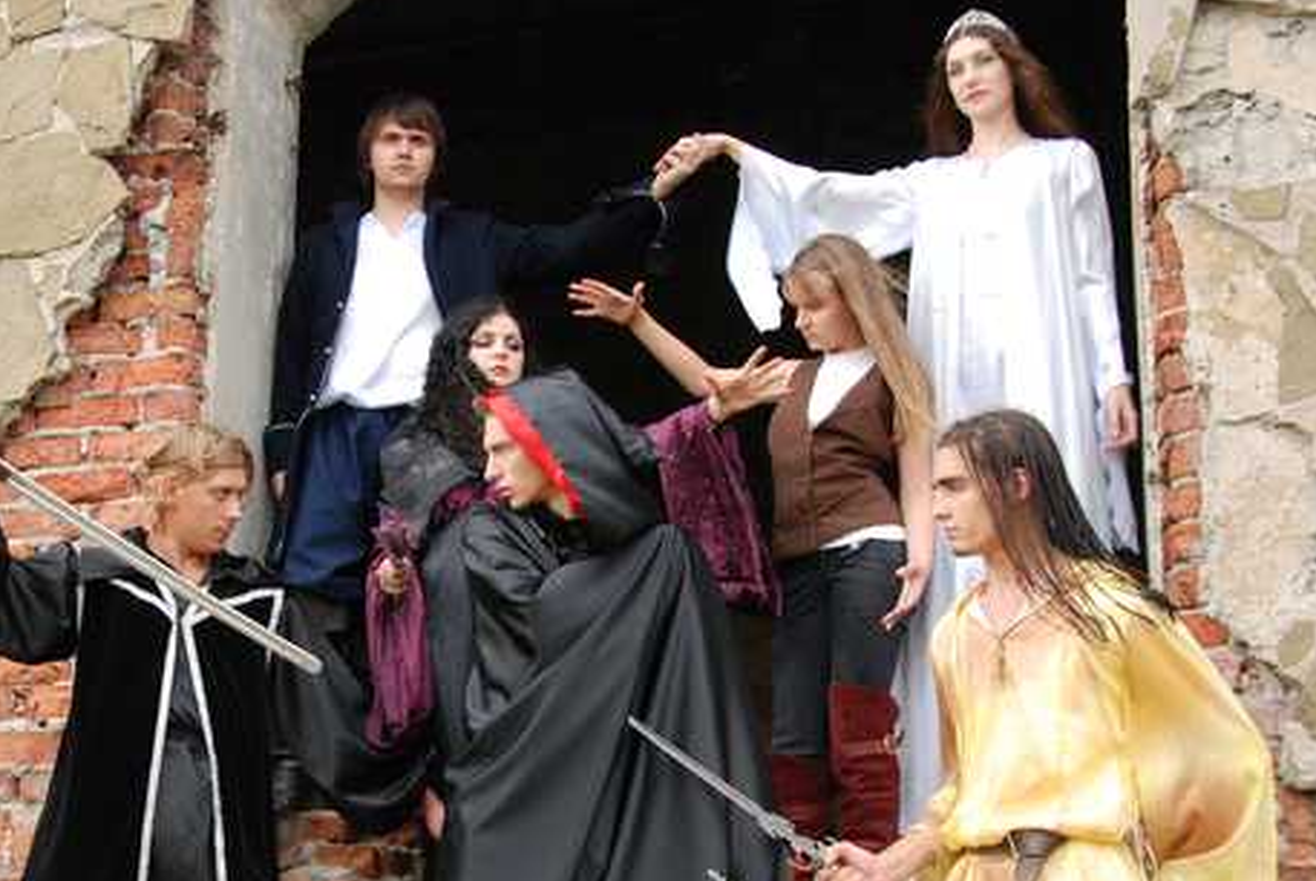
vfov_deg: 21.5
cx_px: 449
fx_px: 2306
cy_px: 589
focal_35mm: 63
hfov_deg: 31.6
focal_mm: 30
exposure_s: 1/160
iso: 400
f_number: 6.3
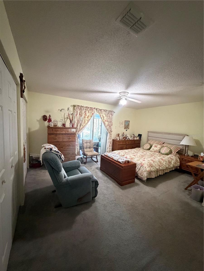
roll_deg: -2.7
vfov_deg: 102.1
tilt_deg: -4.8
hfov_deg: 85.7
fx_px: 110
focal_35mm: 14
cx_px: 102
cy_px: 136
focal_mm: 2.22
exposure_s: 1/60
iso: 1250
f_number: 2.2
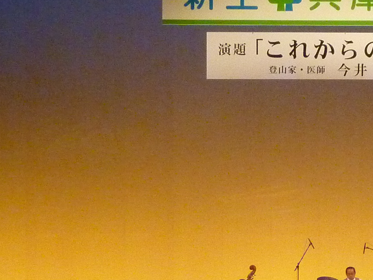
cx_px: 245
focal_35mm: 181
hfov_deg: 10.9
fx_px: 1951
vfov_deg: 8.2
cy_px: 226
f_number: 3.9
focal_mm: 9.7
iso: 800
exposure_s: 1/30
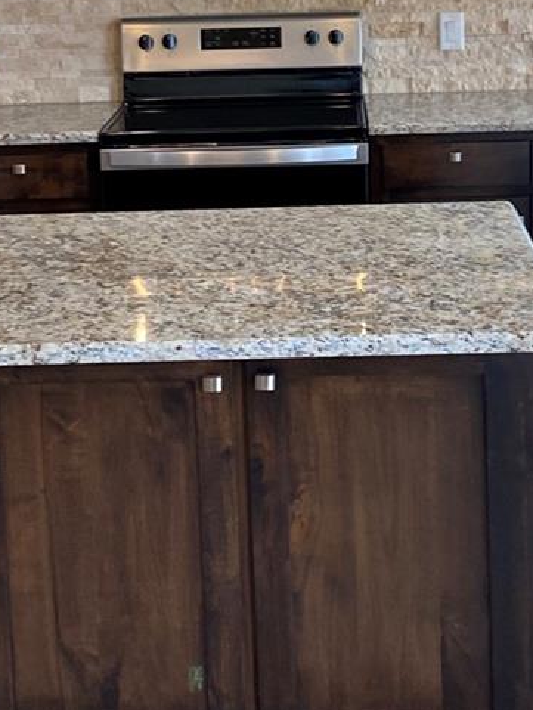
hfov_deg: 17.8
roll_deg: +3.4
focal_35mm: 83
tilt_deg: -6.9
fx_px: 1703
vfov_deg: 23.3
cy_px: 176
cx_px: 291
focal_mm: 4.25
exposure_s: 1/120
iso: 125
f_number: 1.8
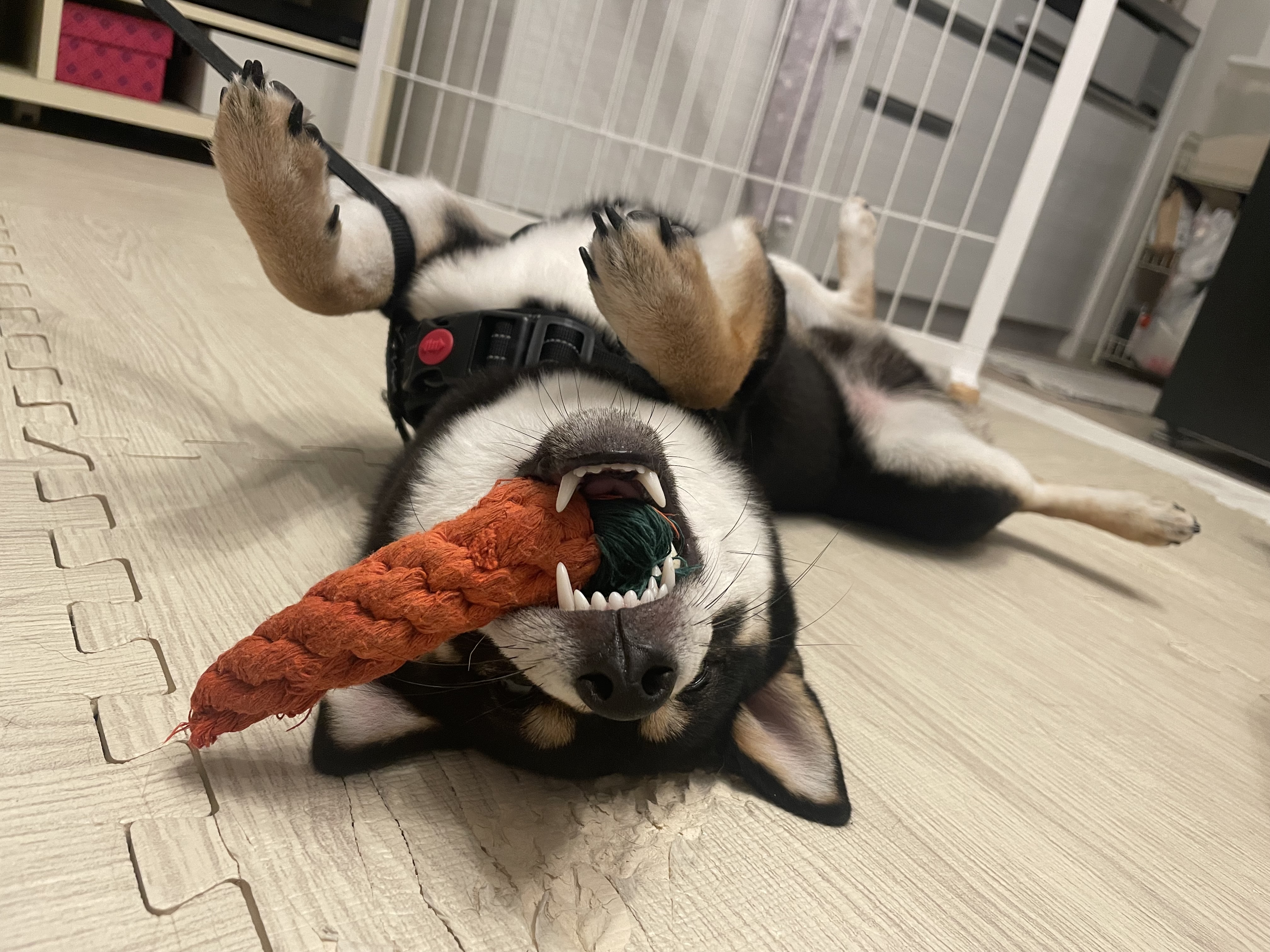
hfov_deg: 67.3
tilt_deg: -15.7
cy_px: 476
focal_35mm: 26
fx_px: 954
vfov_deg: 53.1
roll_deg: -15.4
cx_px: 635
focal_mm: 4.2
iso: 250
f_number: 1.6
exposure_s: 1/60
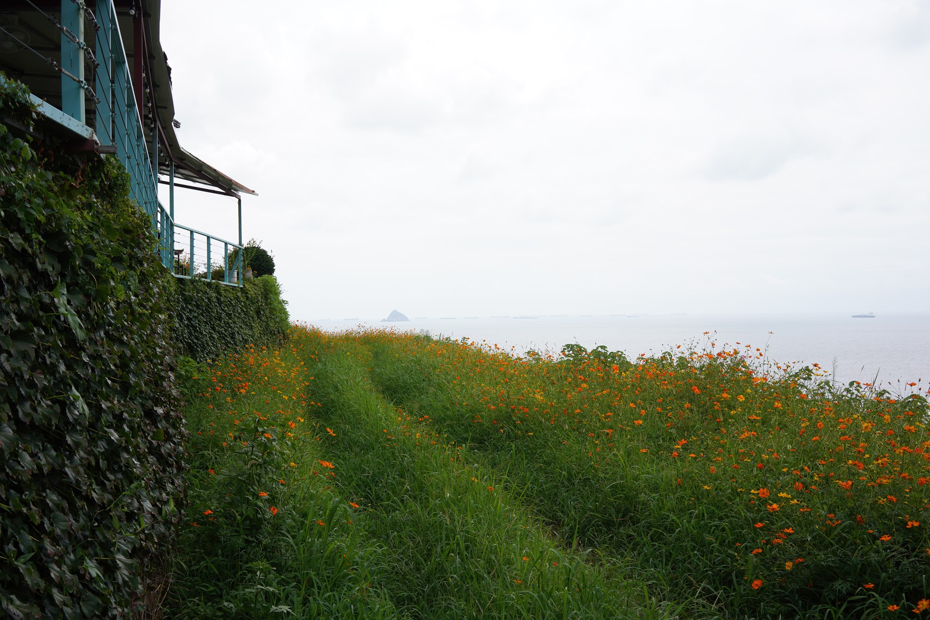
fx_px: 904
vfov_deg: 37.9
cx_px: 465
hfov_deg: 54.4
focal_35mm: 35
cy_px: 310
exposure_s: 1/125
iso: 100
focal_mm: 35
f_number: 9
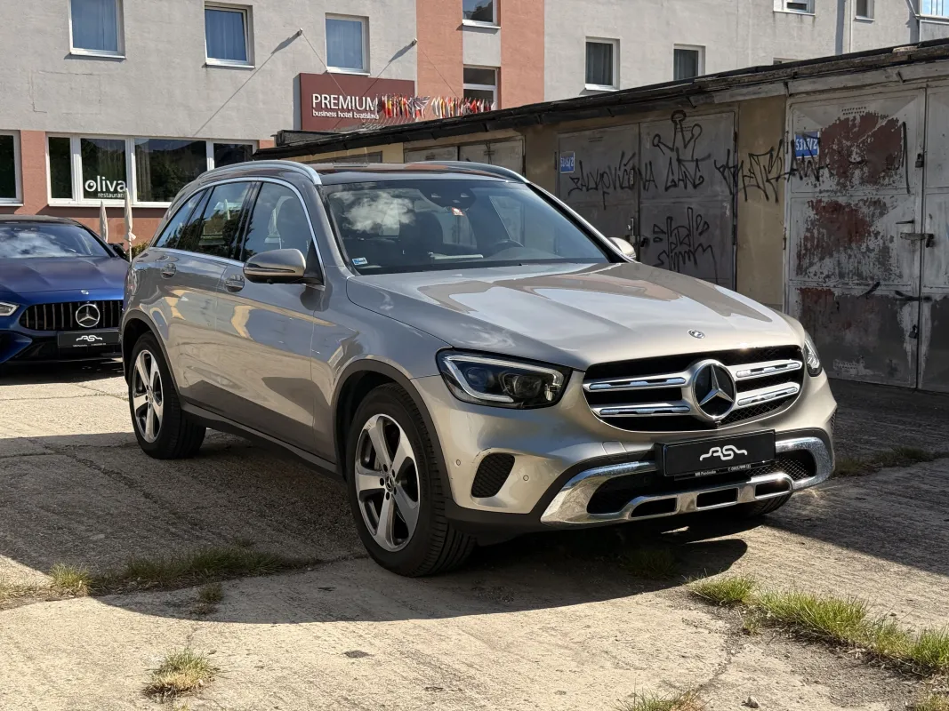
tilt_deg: -5.0
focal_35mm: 48
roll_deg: -0.1
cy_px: 356
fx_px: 1316
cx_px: 474
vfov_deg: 30.3
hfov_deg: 39.7
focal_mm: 6.76
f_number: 1.78
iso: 64
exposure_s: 1/4878
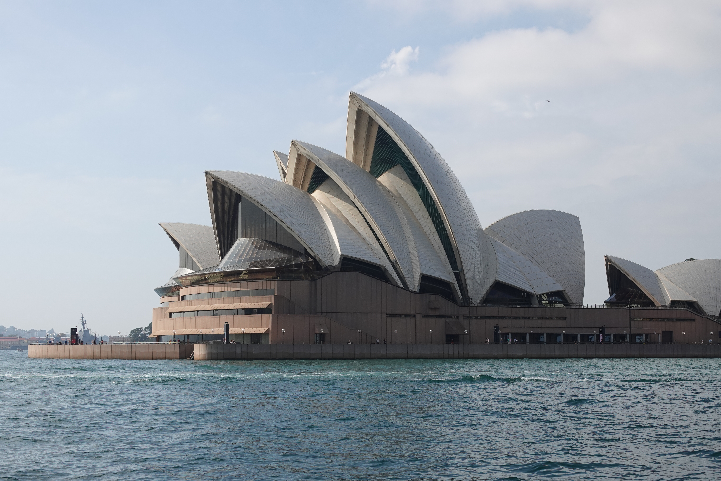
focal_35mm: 58
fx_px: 1162
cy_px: 240
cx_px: 360
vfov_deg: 23.4
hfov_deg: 34.5
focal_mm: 21.32
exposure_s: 1/1000
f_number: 4
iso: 100
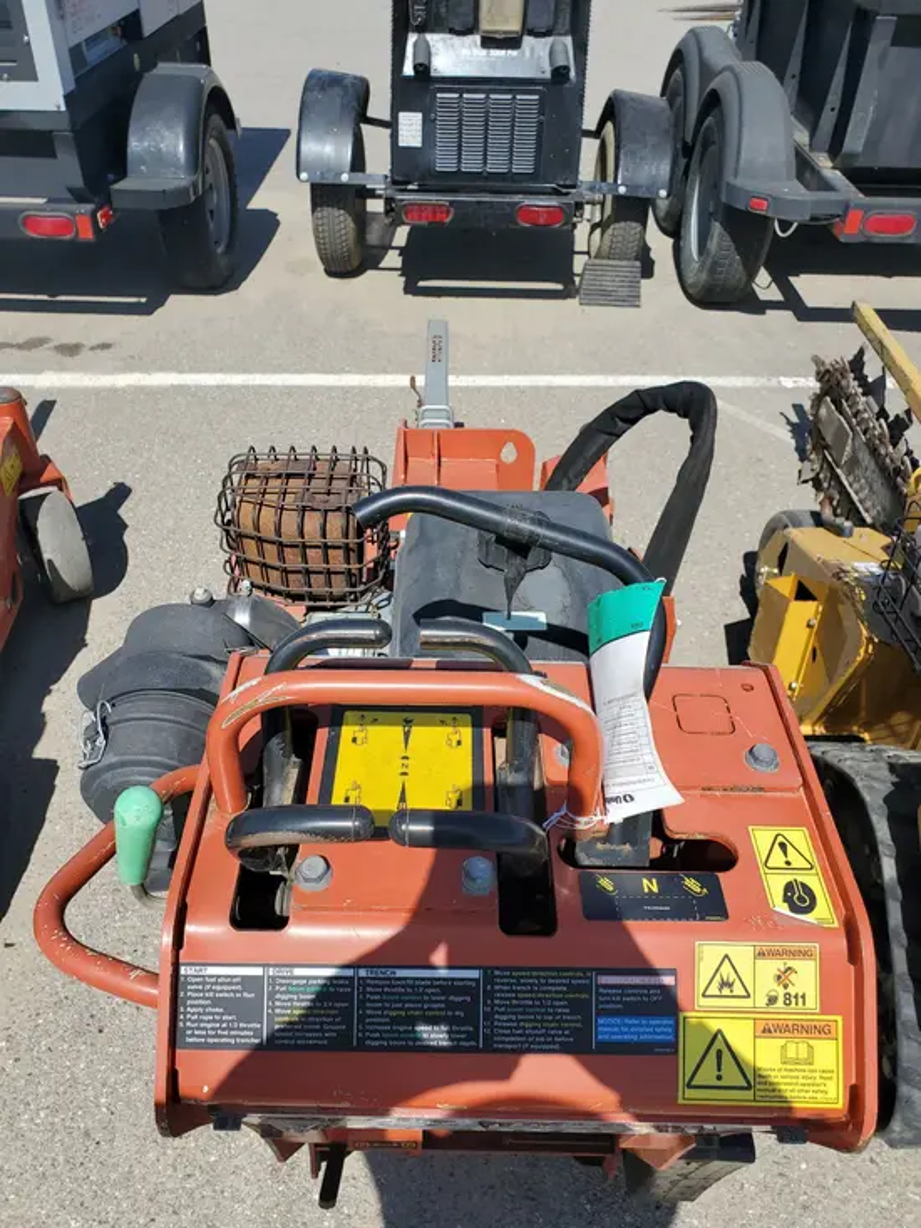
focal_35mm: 26
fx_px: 922
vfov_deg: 67.3
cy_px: 614
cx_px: 460
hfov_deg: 53.1
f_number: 2.4
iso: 50
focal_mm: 4.3
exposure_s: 1/1702
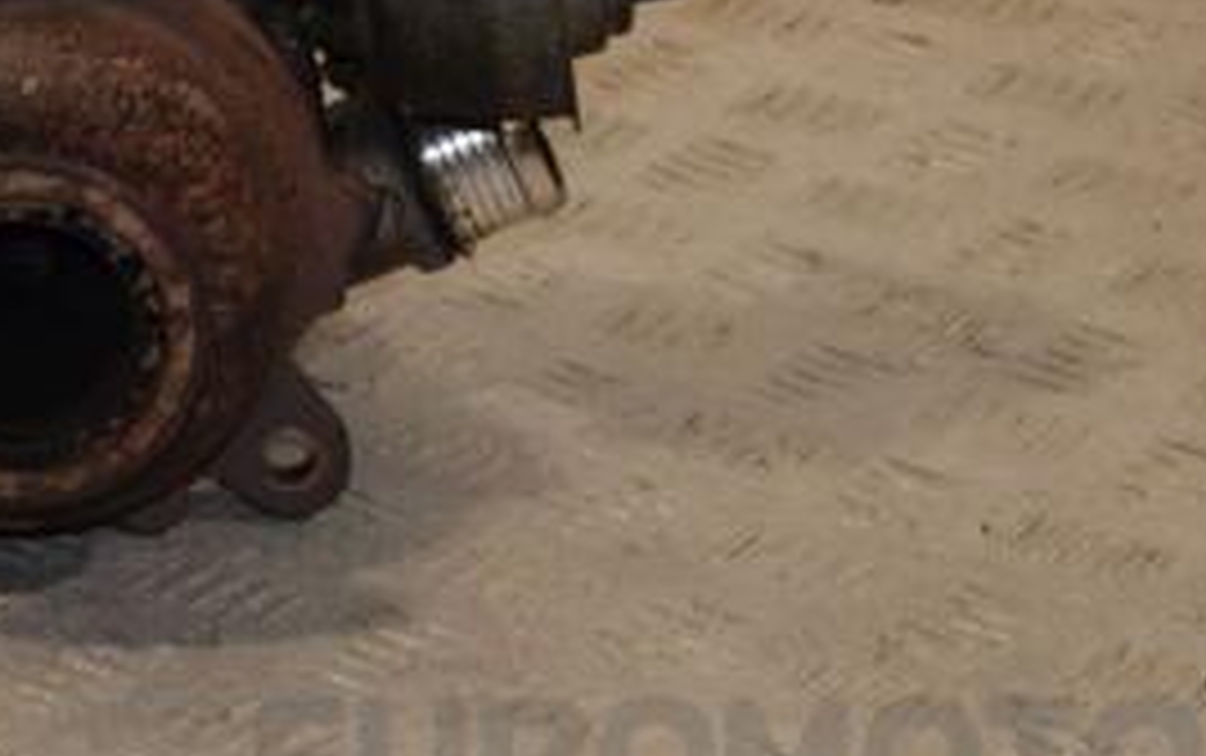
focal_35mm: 164
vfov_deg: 8.0
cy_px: 166
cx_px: 171
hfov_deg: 12.7
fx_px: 5395
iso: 800
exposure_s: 1/200
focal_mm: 48
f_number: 6.3
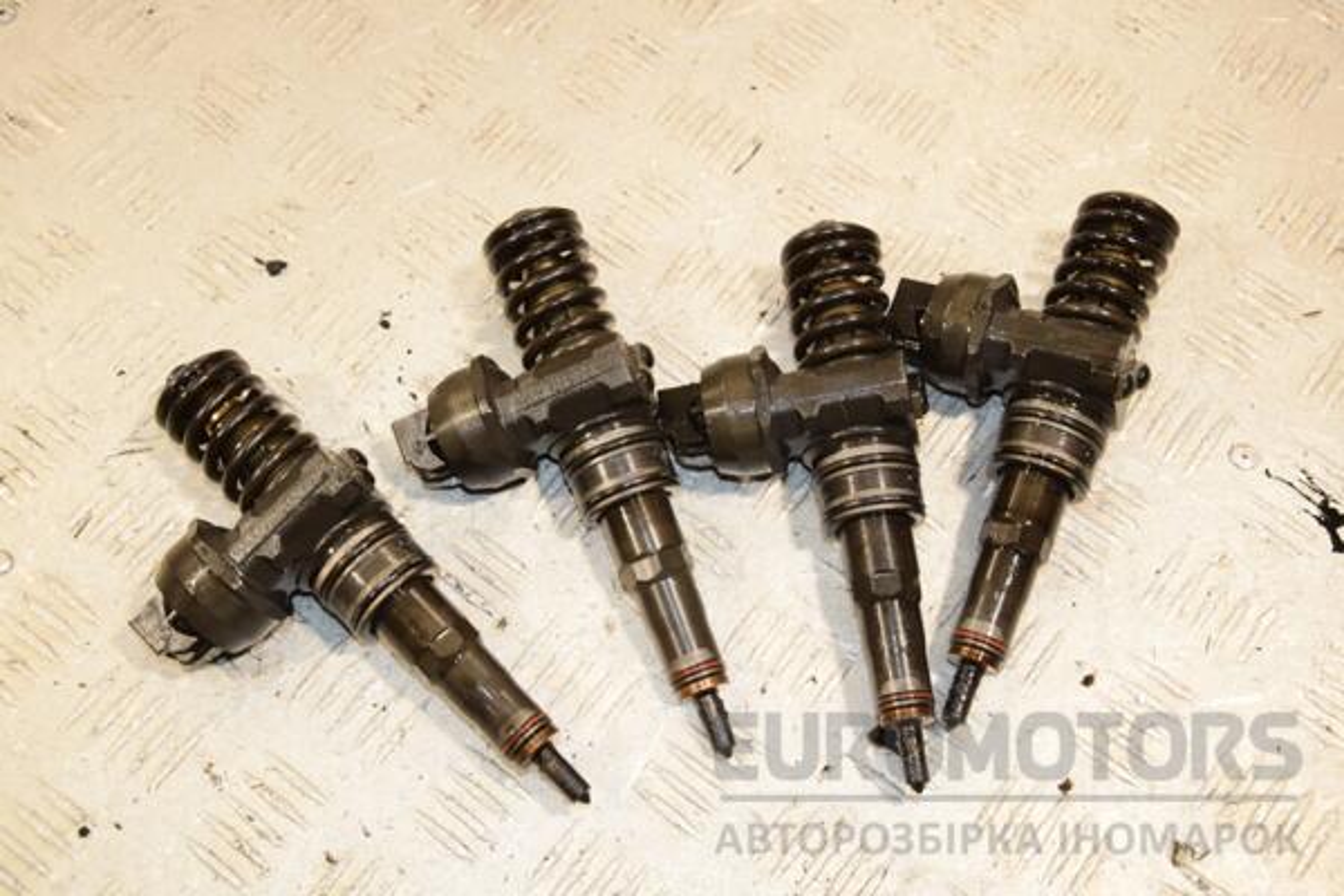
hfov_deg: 38.9
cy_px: 448
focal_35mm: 51
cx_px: 672
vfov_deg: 26.5
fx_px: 1904
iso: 800
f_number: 7.1
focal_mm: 34
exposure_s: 1/200
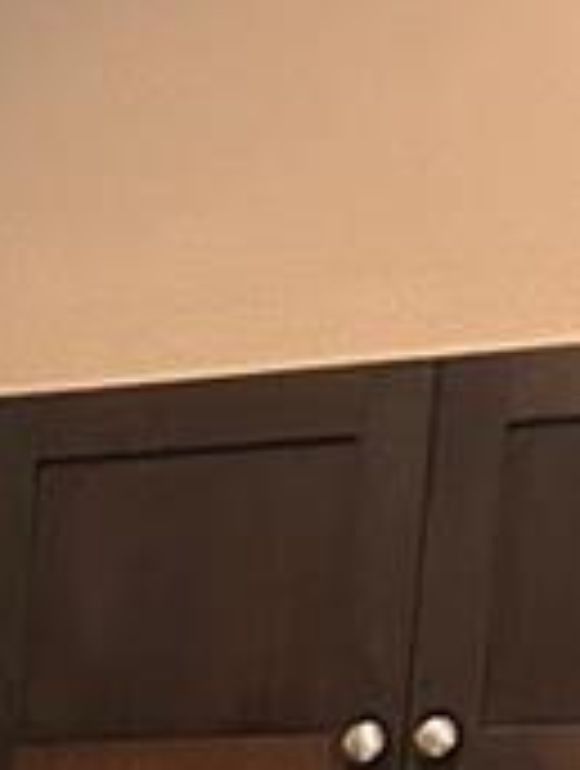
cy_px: 1725
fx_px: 4051
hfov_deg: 7.2
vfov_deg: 9.8
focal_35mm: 182
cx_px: -1254
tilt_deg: -7.3
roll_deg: -1.9
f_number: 1.5
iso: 400
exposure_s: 1/60
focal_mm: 5.7
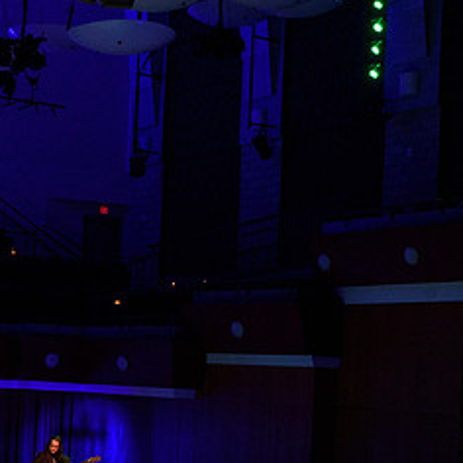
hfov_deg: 19.9
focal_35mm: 85
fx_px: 1286
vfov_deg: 20.2
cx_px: 28
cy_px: 353
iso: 2500
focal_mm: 38
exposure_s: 1/250
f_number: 5
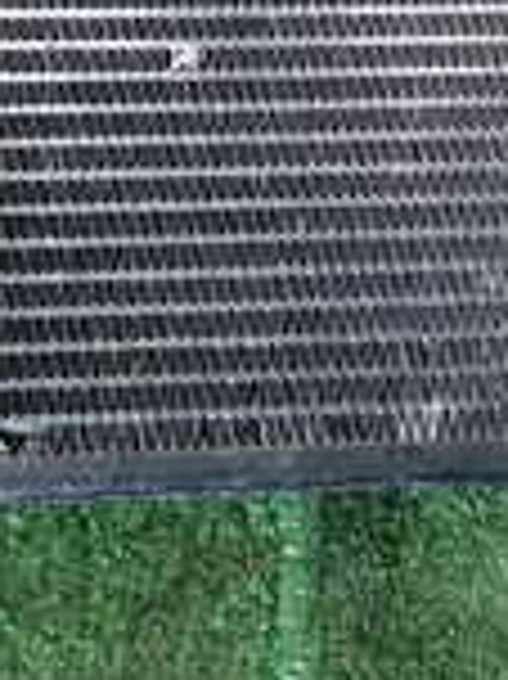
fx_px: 2332
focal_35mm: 119
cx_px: 508
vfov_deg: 16.0
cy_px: -122
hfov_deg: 12.3
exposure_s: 1/50
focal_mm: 5.4
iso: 200
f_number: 2.3
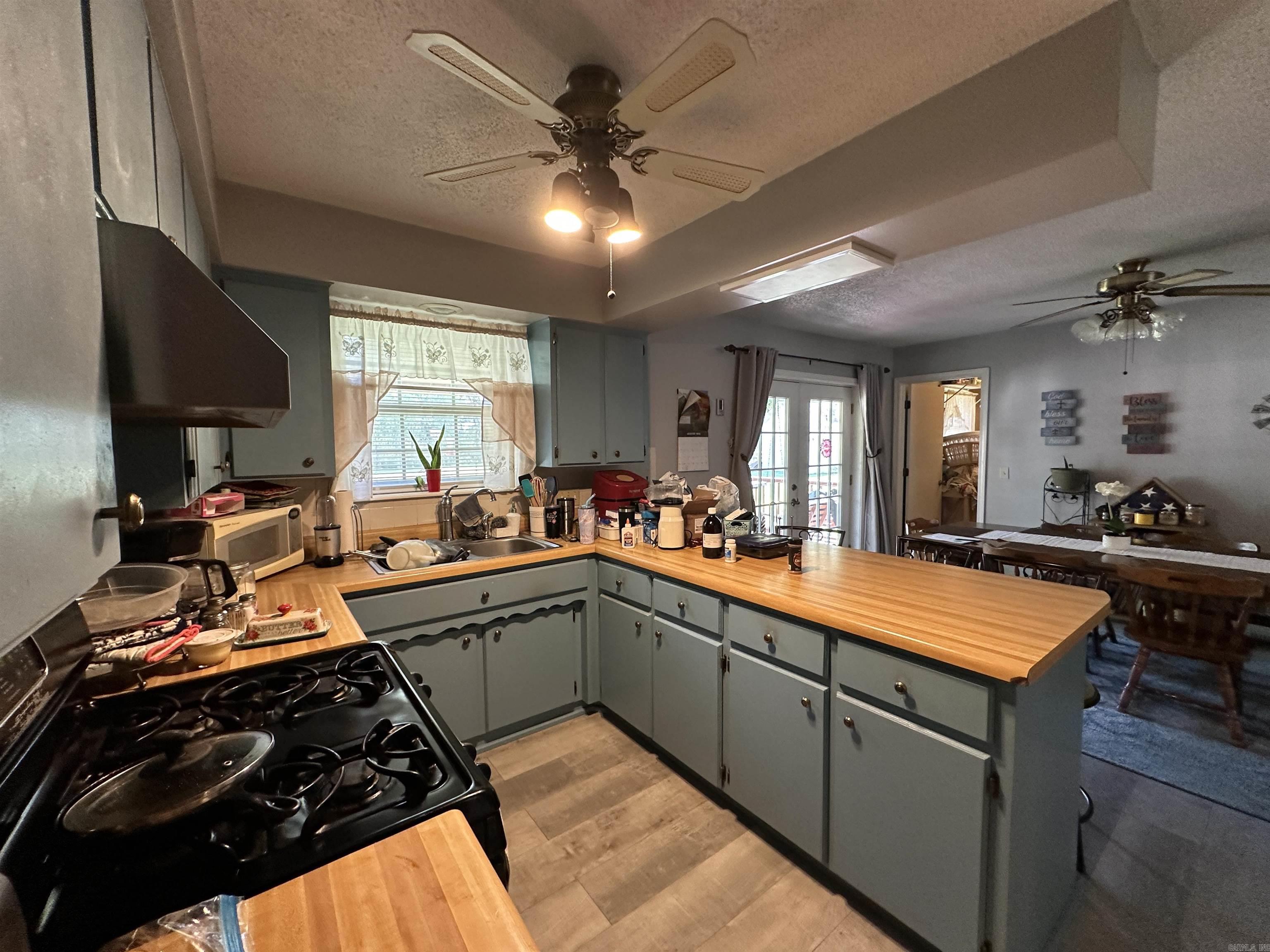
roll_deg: +0.9
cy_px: 476
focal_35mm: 14
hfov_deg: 102.1
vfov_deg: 85.7
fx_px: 514
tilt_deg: -1.4
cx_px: 635
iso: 250
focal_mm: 2.22
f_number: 2.2
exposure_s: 1/60
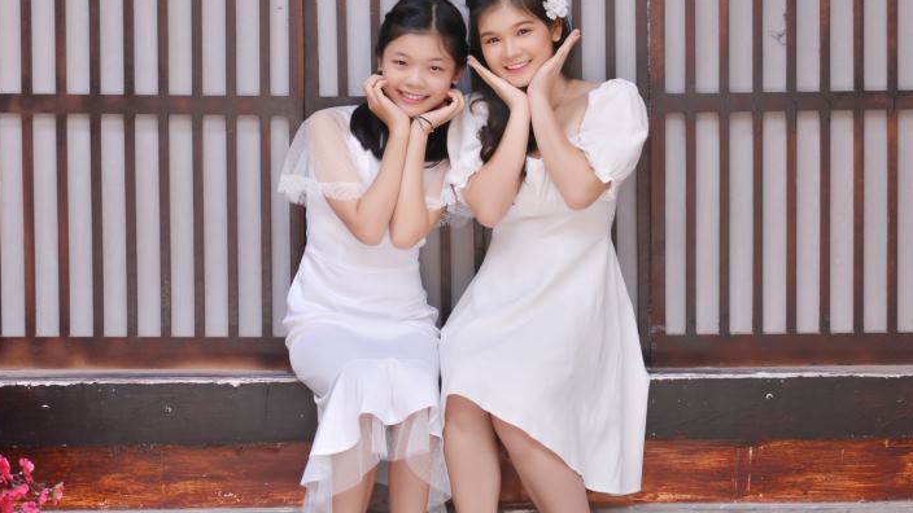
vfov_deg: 13.0
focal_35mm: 93
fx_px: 2251
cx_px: 503
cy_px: 183
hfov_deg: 22.9
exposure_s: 1/125
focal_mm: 50
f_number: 4.8
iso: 200
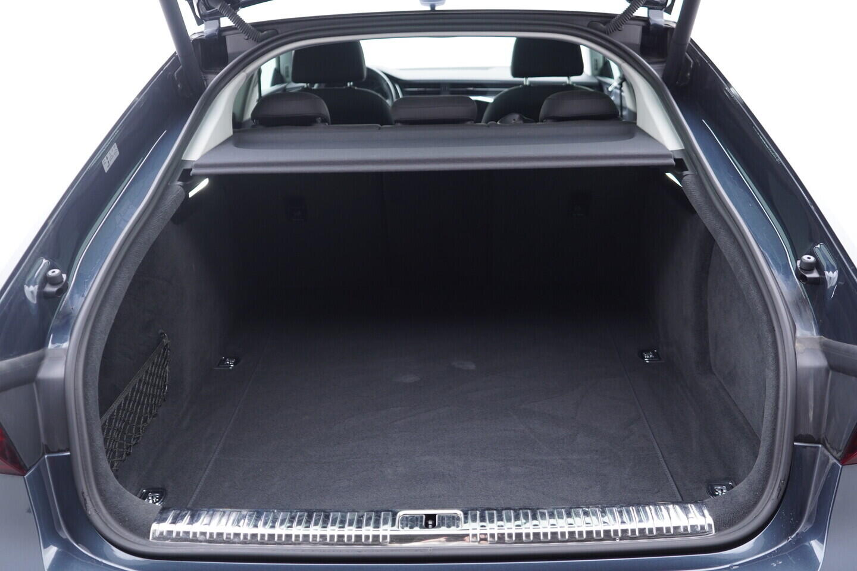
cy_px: 286
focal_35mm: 36
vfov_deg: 36.9
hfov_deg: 53.1
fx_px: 857
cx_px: 428
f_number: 2.8
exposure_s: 1/40
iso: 320
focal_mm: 24
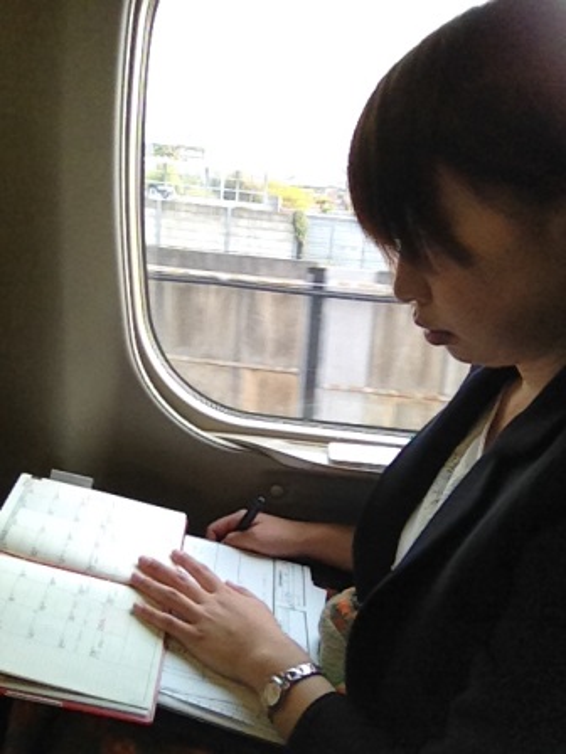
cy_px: 377
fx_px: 763
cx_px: 283
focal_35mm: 35
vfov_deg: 52.6
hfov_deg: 40.7
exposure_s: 1/482
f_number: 2.4
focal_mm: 1.85
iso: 125
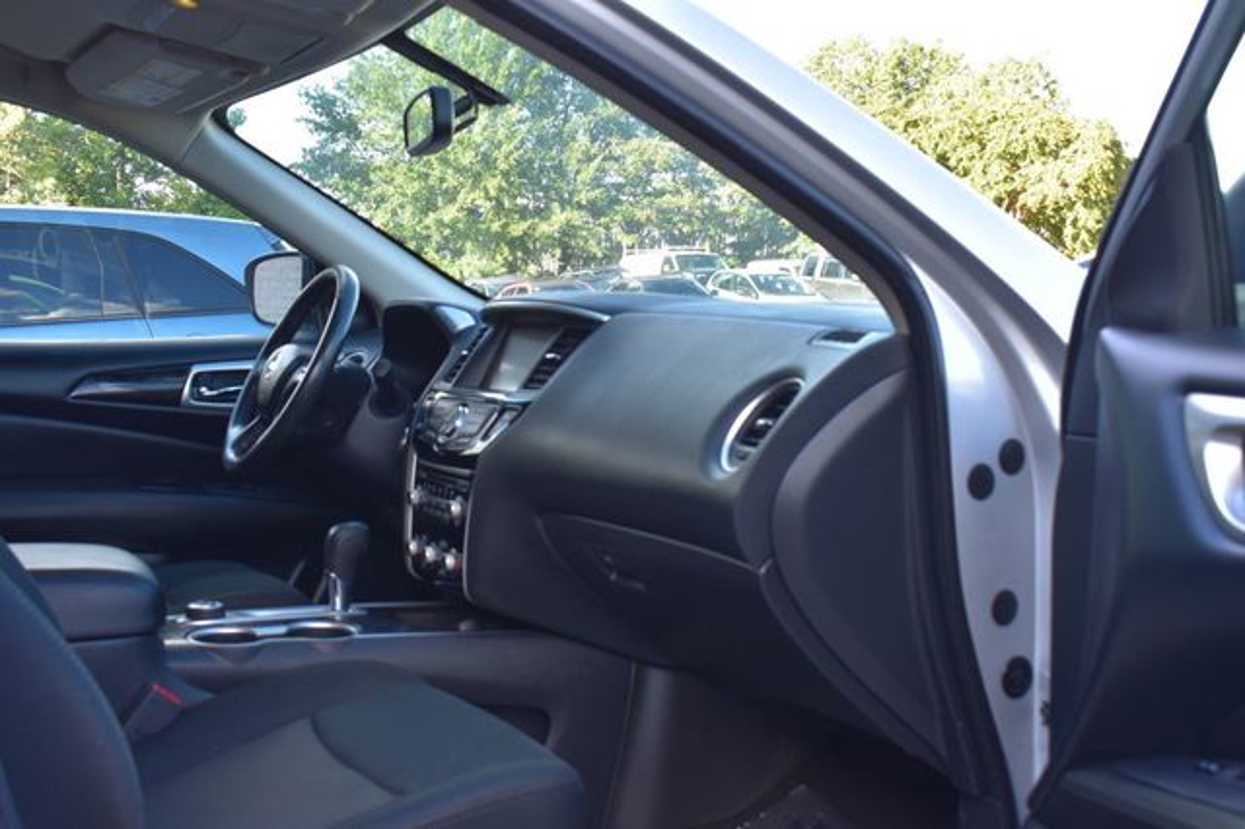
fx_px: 1348
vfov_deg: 34.2
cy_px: 414
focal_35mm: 39
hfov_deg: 49.6
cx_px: 622
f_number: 8
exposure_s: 1/80
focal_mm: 26
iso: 400
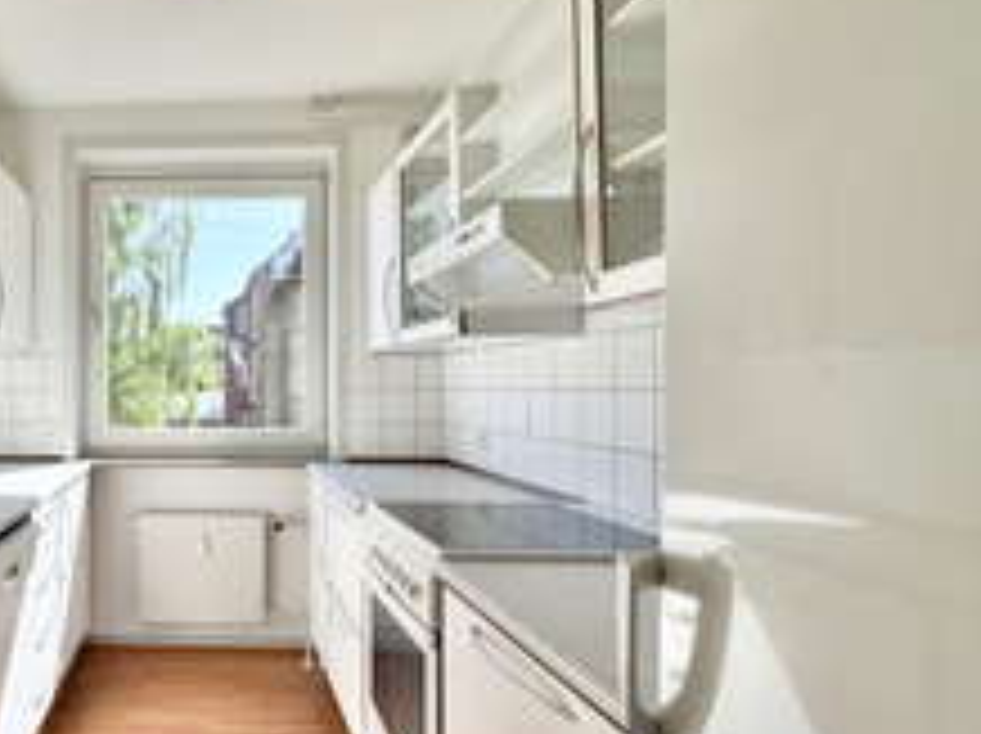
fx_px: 679
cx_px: 173
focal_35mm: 24
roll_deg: -0.1
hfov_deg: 64.2
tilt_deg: +0.1
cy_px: 383
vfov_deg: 56.7
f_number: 2.2
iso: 40
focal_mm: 2.22
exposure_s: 1/405
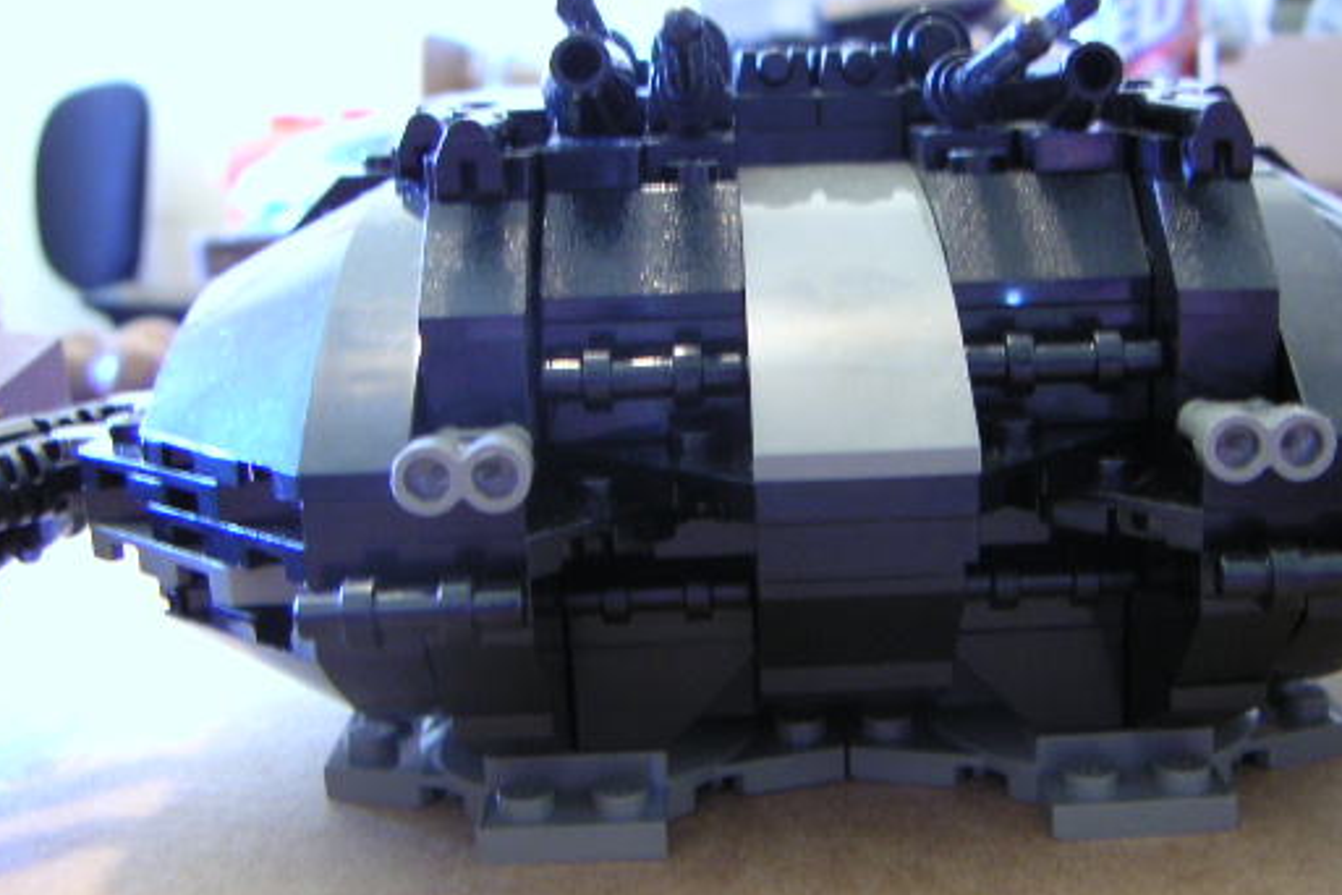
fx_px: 1789
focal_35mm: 48
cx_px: 764
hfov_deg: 41.0
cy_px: 502
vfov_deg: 28.1
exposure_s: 1
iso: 100
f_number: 2.8
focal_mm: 4.8
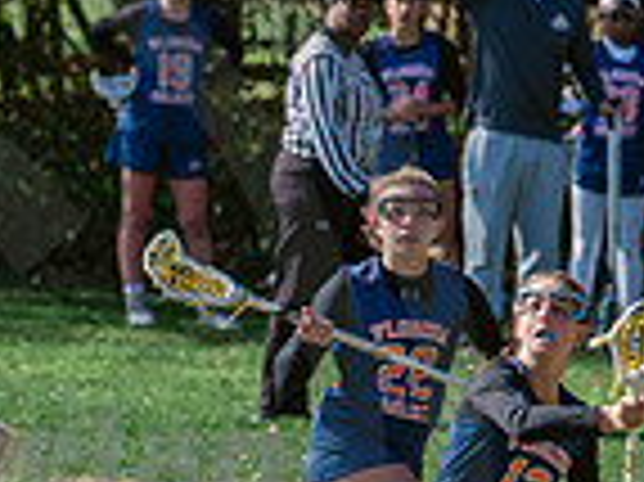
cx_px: -306
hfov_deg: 2.5
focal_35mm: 781
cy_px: 502
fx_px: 14518
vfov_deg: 1.9
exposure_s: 1/1250
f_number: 4.5
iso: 250
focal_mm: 200
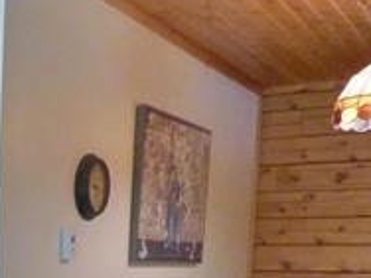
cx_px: -132
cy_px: 392
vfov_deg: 19.4
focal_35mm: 68
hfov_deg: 24.3
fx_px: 729
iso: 400
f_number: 2.8
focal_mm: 3.58
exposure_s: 1/40
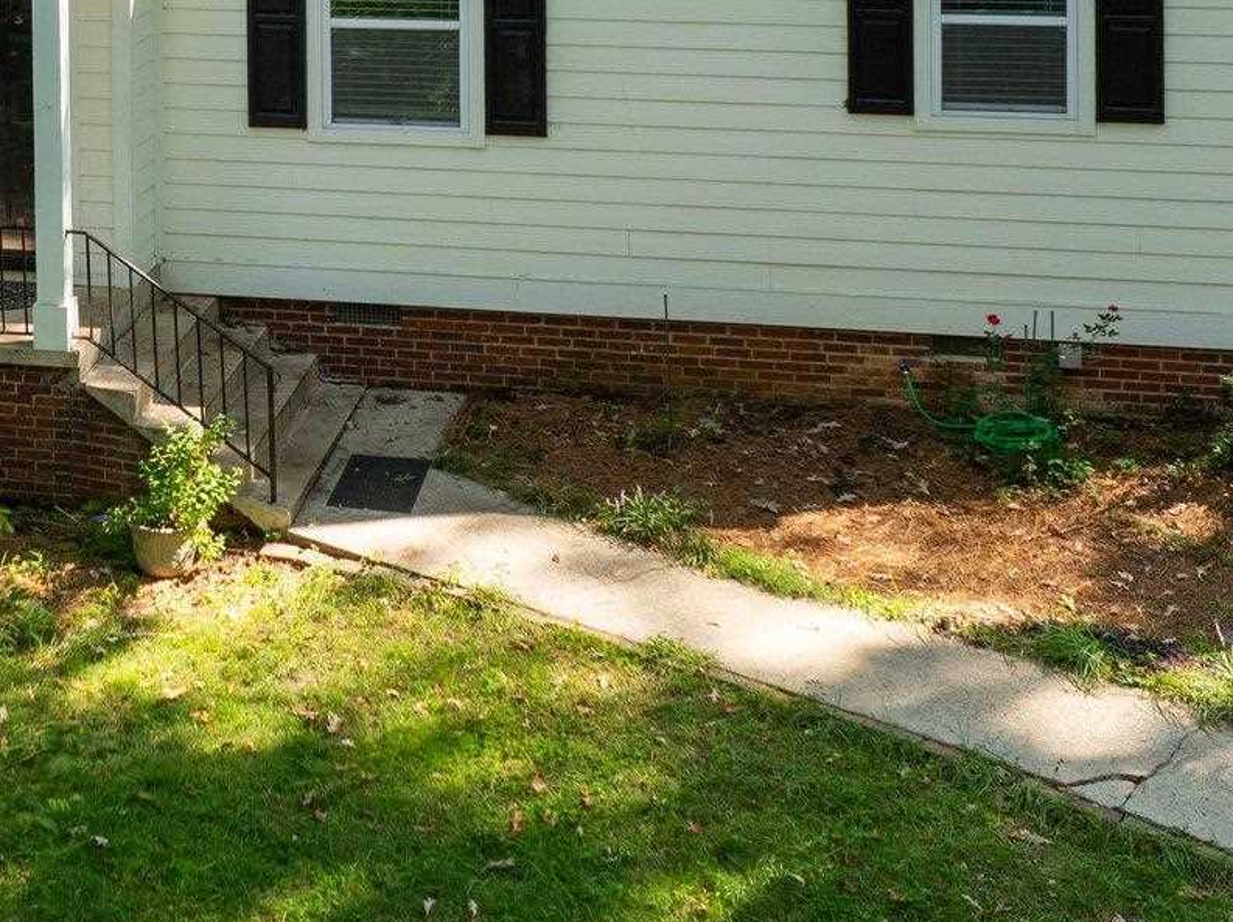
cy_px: 234
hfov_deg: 30.1
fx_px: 2206
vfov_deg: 23.4
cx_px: 162
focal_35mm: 62
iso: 100
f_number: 4.5
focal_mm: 12.29
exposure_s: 1/10
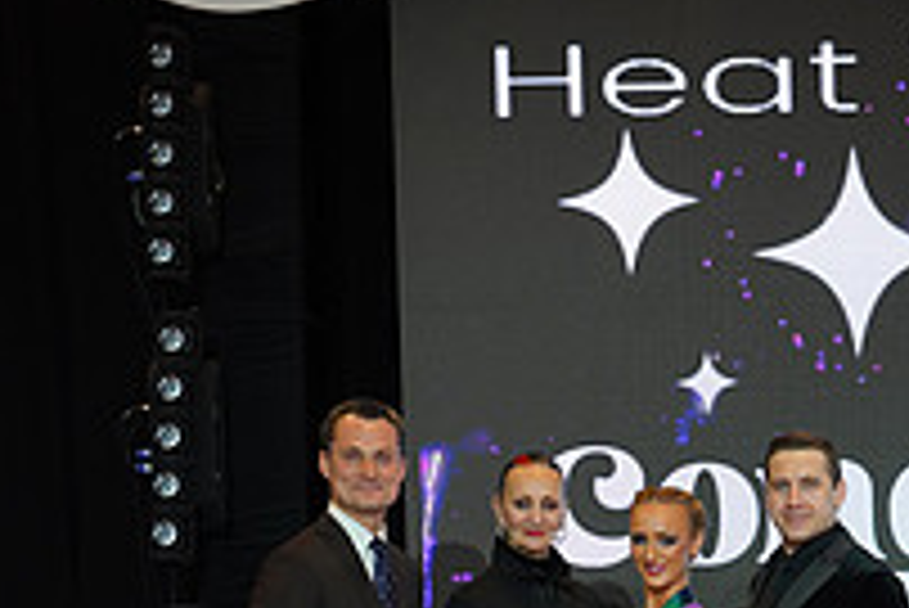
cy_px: 840
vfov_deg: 12.1
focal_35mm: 109
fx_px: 2754
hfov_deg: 18.2
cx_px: 927
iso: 1250
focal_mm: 38
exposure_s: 1/200
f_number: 5
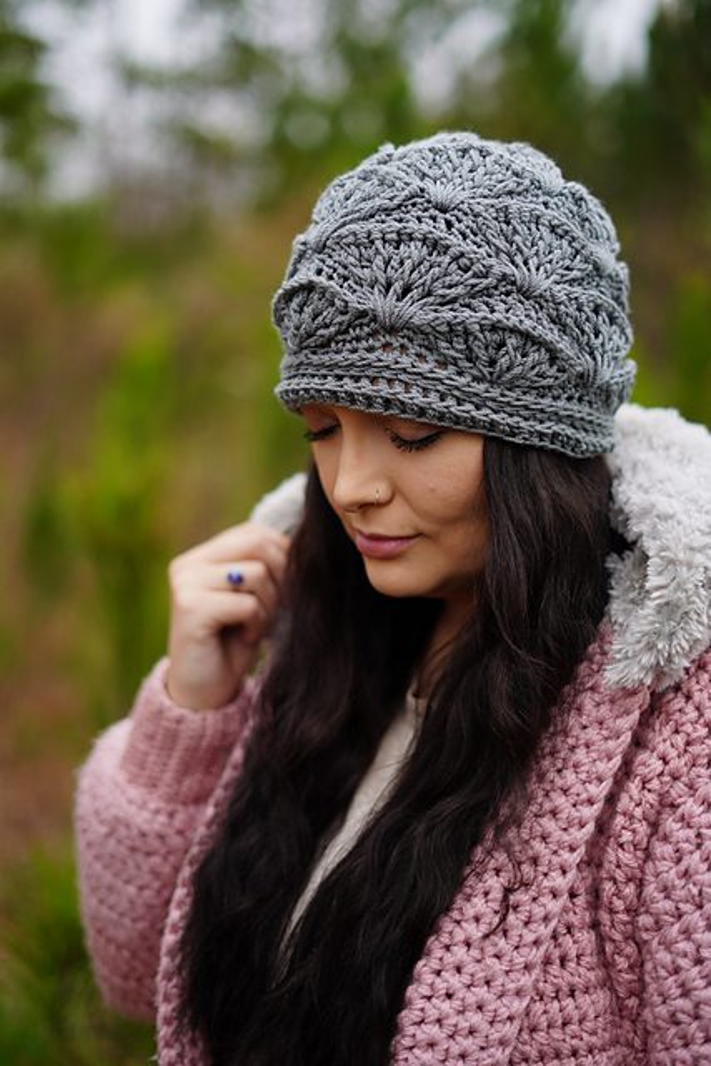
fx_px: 1480
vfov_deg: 39.6
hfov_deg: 27.0
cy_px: 533
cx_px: 356
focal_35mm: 50
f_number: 1.8
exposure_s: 1/320
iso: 100
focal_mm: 50
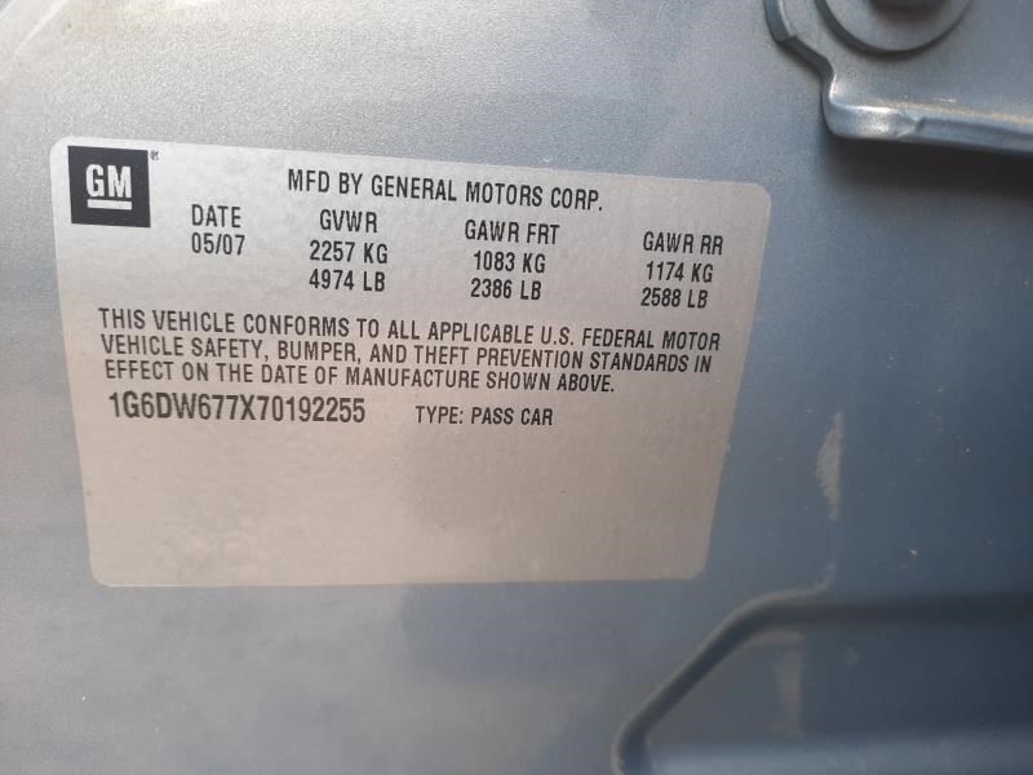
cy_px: 388
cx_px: 516
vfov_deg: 54.9
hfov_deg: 69.4
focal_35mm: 25
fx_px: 746
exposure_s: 1/60
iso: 50
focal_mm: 4.6
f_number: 2
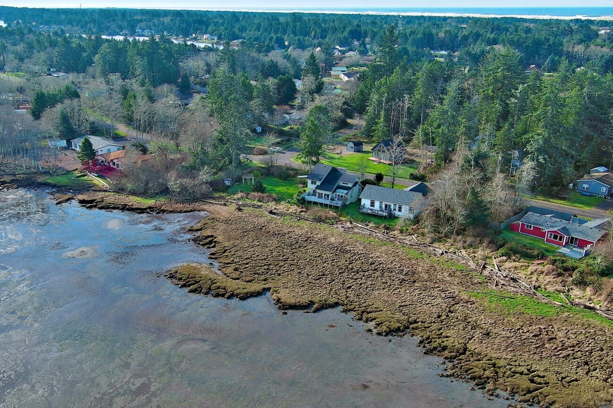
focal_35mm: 38
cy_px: 231
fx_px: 647
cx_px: 227
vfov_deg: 35.0
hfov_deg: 50.2
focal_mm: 10.57
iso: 100
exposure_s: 1/616
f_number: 2.8
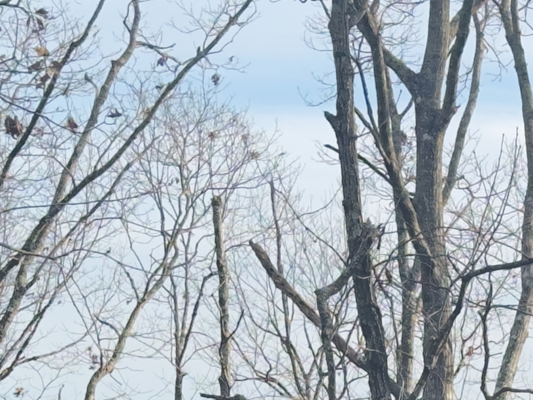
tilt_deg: -2.2
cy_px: 700
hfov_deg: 10.8
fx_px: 2787
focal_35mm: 181
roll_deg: +0.1
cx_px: 510
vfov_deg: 7.9
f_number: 1.78
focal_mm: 6.86
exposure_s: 1/836
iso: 64
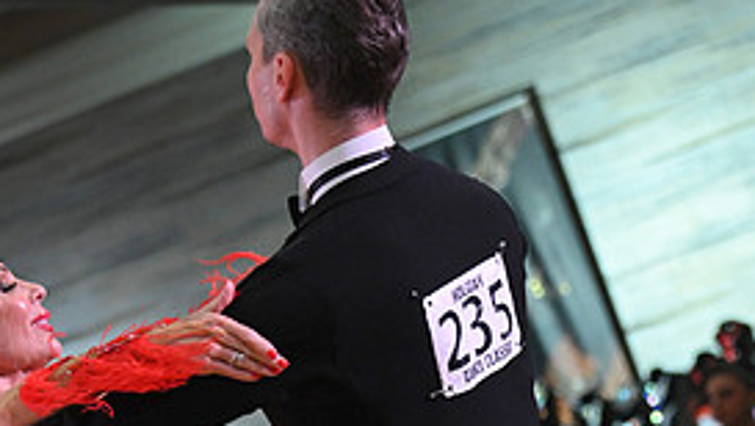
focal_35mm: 267
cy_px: 772
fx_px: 5349
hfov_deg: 8.1
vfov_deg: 4.5
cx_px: 311
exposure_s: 1/400
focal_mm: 120
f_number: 5
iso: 3200
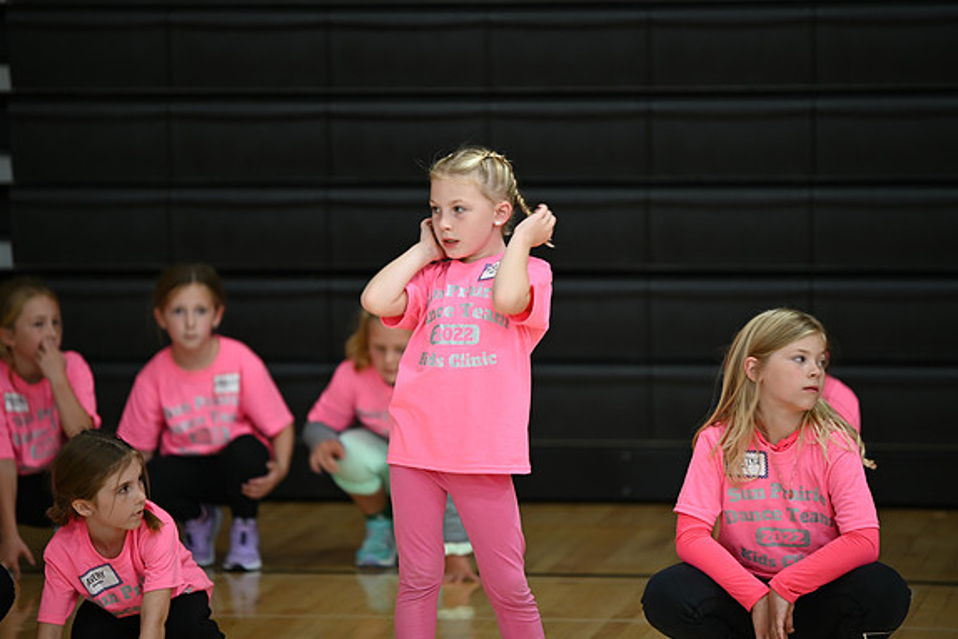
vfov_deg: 6.8
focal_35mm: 202
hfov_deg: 10.2
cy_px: 320
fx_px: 5376
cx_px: 481
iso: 800
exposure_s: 1/80
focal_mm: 200
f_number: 2.8
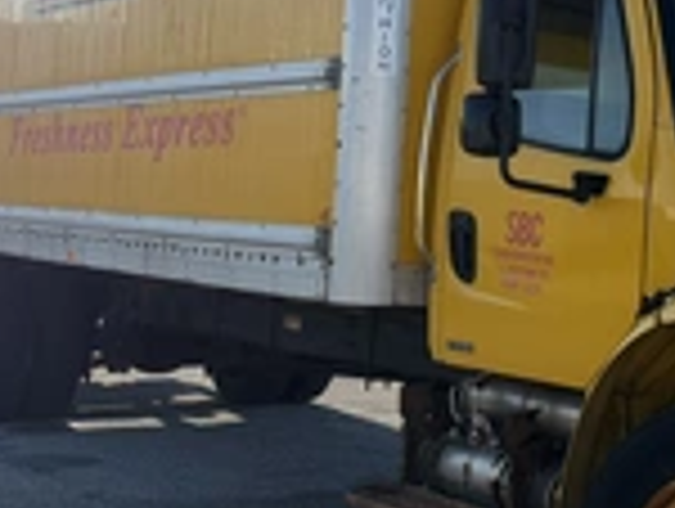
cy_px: 225
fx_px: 1250
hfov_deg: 28.7
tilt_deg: +3.0
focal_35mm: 64
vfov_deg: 23.0
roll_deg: -3.5
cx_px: 644
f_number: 1.78
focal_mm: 6.76
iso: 100
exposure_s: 1/3759
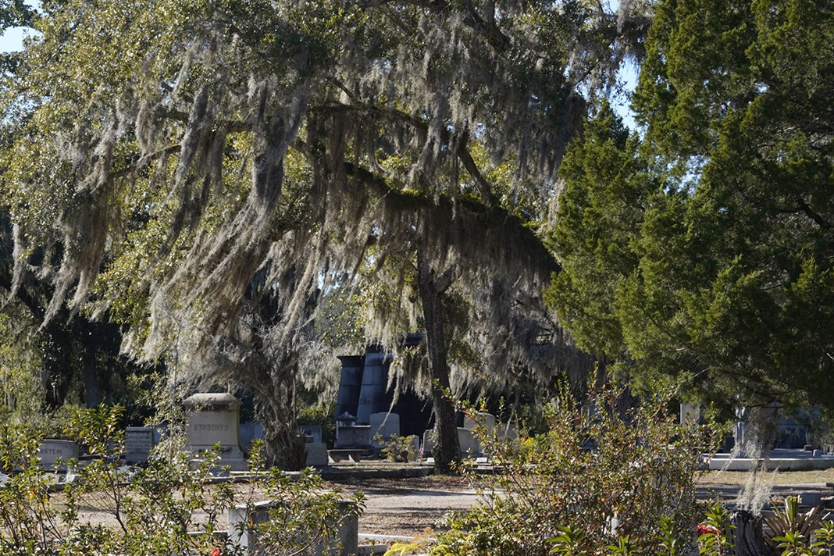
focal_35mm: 88
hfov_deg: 22.6
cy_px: 497
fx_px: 2039
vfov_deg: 15.4
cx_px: 110
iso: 200
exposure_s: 1/100
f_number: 13
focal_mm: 47
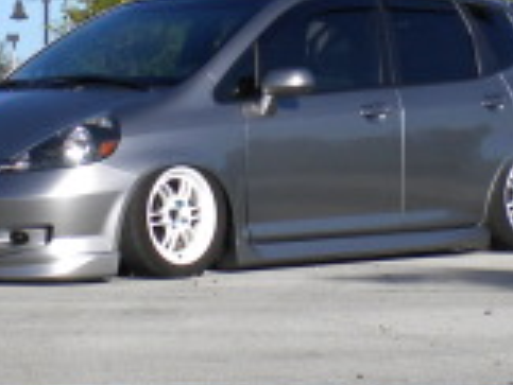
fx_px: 2061
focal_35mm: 139
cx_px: 226
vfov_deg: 10.7
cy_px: 194
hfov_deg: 14.2
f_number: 4.6
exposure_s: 1/900
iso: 80
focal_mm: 6.3
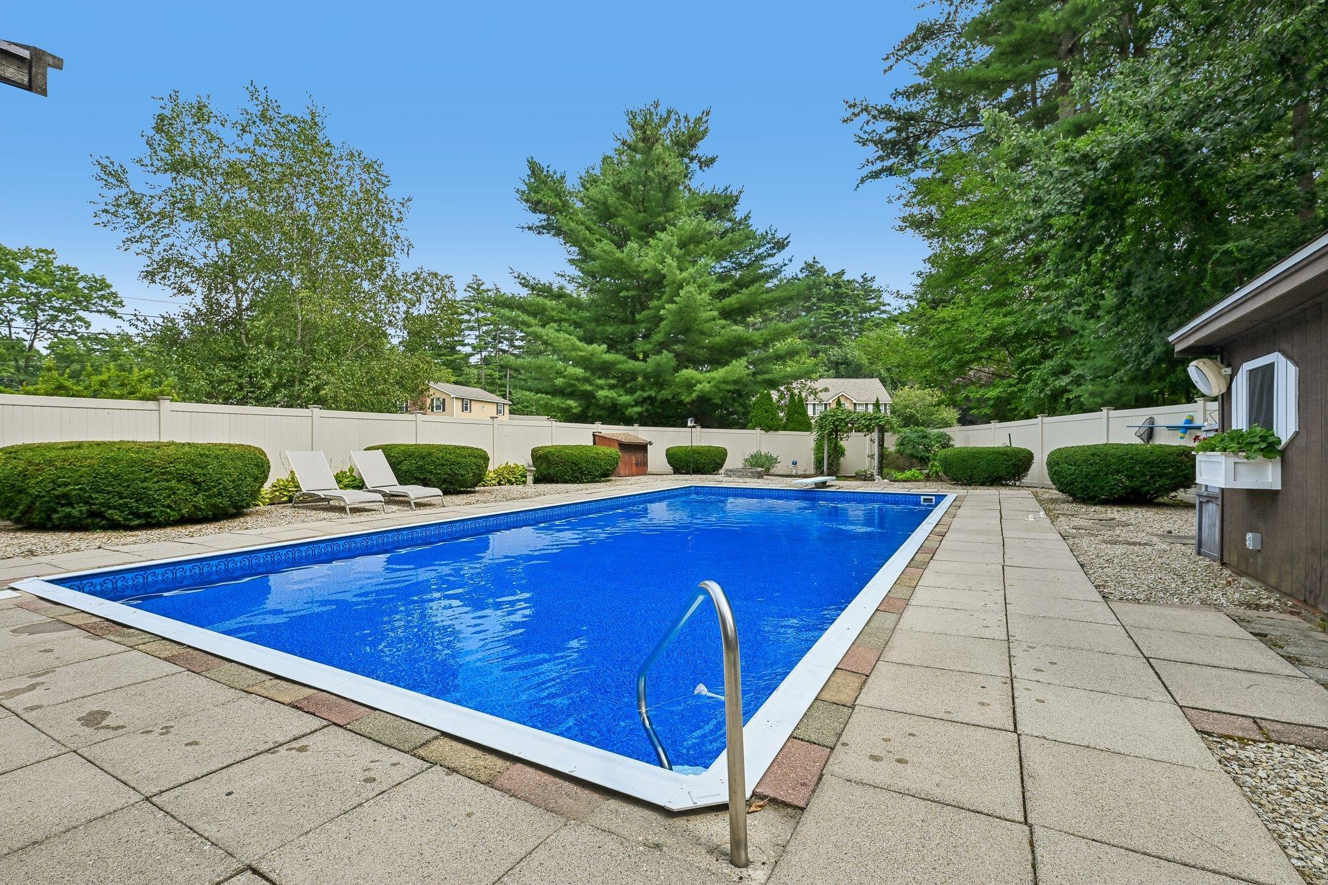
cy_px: 442
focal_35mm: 16
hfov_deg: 96.7
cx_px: 664
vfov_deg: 73.7
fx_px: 590
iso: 400
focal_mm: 16
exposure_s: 1/640
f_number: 8
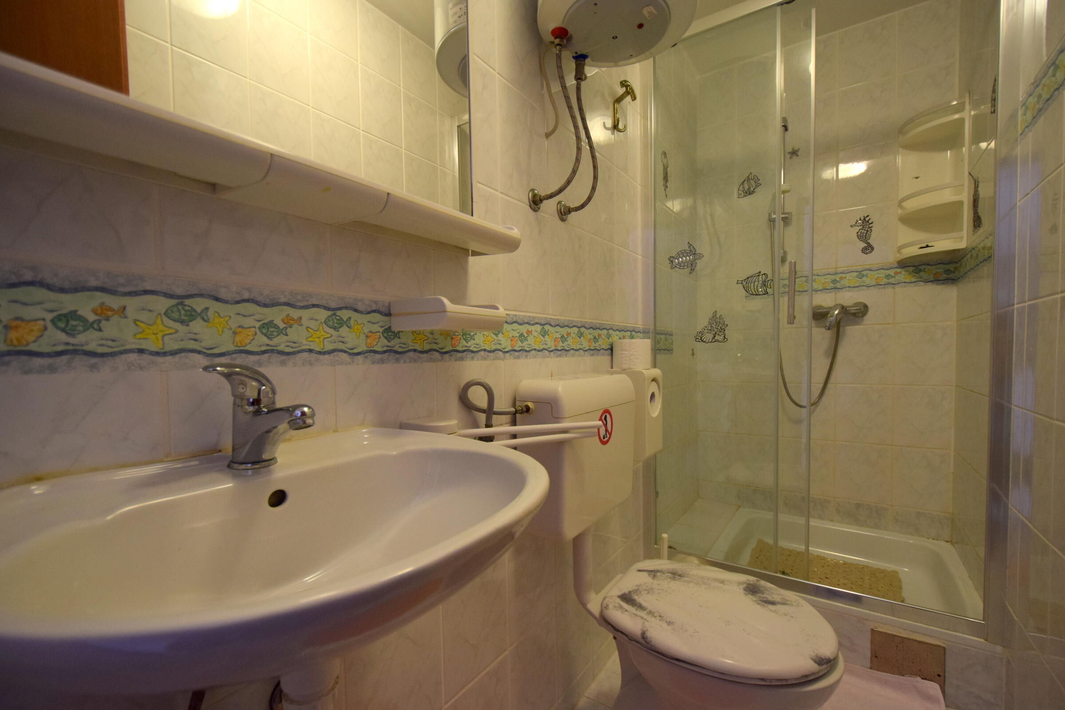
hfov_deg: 100.4
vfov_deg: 77.3
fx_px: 444
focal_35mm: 15
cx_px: 532
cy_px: 355
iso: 800
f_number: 3.5
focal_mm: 10
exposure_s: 1/80
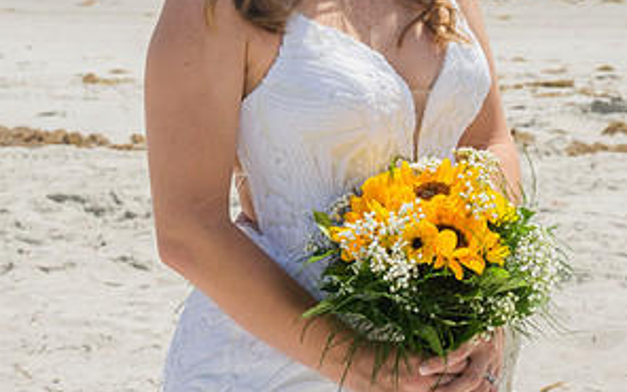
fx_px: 2461
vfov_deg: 9.1
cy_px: 44
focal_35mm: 144
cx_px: 314
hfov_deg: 14.5
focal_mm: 62
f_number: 11
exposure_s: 1/250
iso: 100
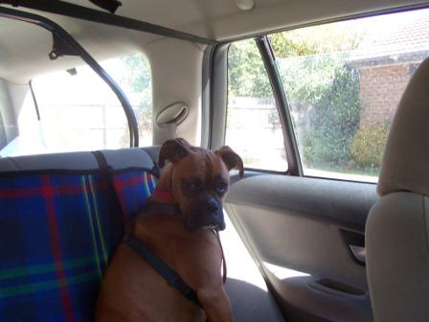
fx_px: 459
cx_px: 214
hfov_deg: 50.1
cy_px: 161
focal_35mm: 37
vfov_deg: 38.7
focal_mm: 5.6
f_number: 2.8
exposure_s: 1/90
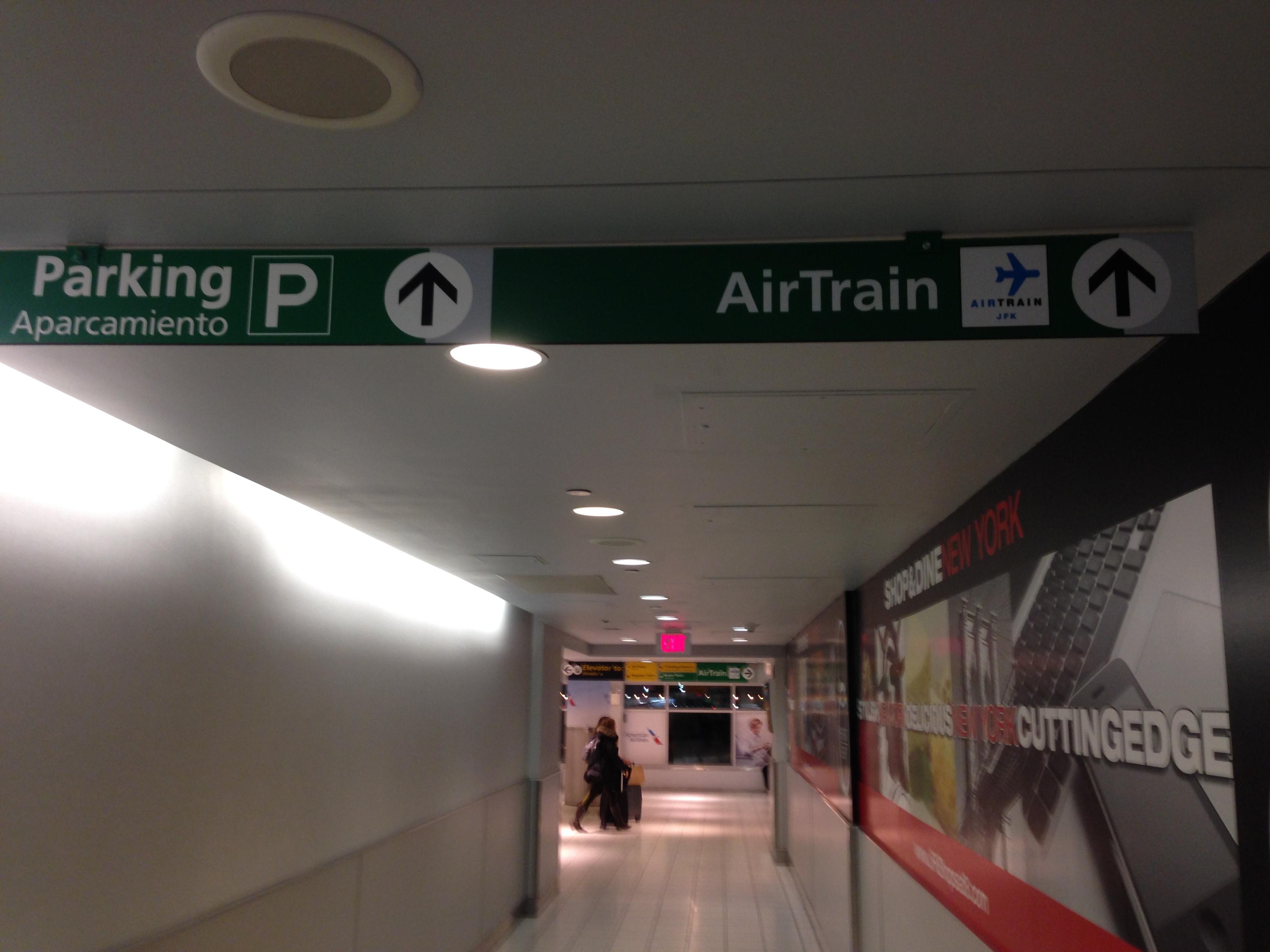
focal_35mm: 33
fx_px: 1211
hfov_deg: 55.4
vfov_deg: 42.9
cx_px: 635
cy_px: 476
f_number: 2.4
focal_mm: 4.12
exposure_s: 1/20
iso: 80
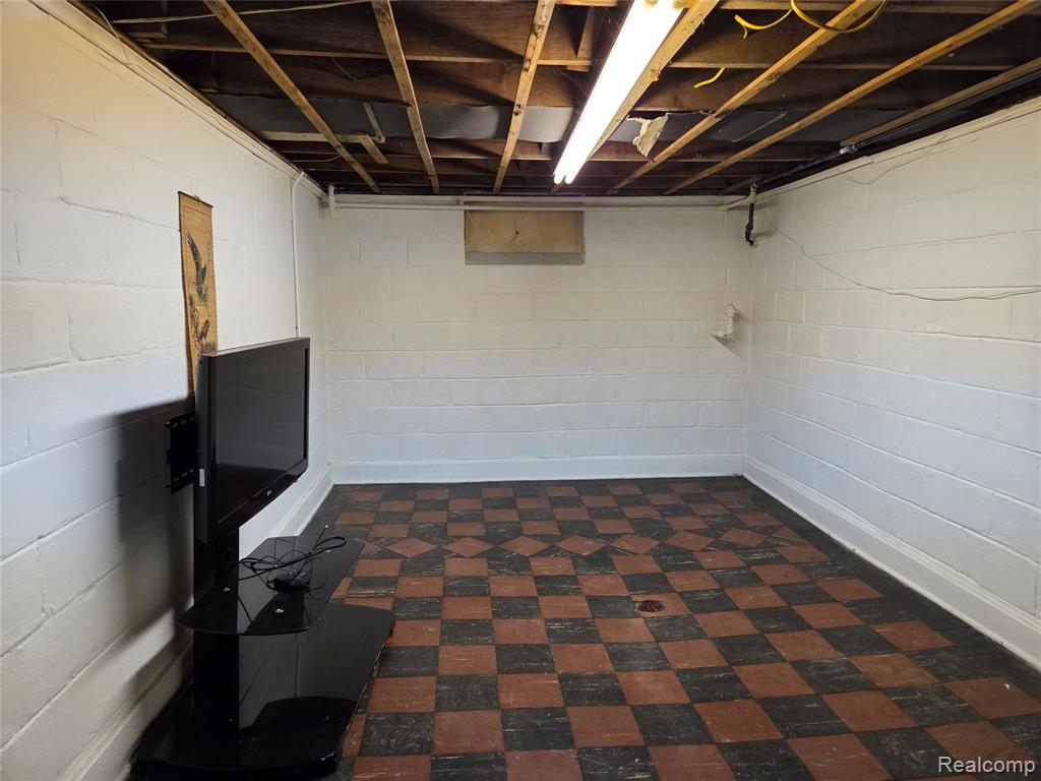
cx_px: 520
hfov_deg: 73.9
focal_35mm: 23
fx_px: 692
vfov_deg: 58.9
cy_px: 390
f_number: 1.8
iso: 500
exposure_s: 1/120
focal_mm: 5.4
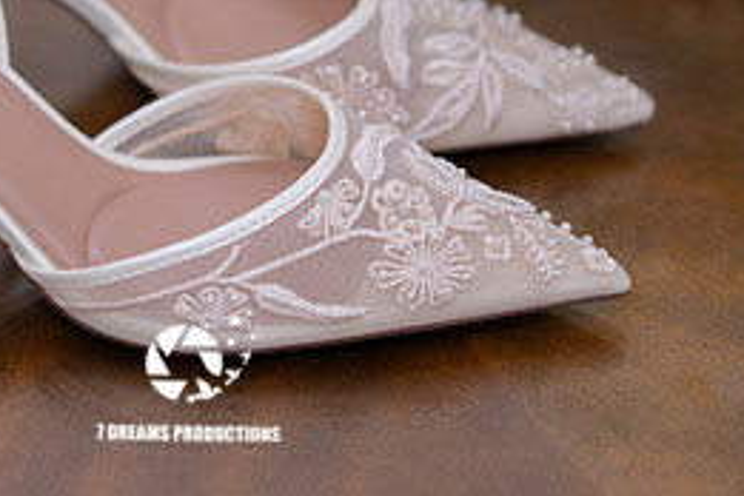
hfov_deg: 10.9
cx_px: 188
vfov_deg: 7.2
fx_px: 3906
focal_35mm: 189
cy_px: -21
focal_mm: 85
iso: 500
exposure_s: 1/125
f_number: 2
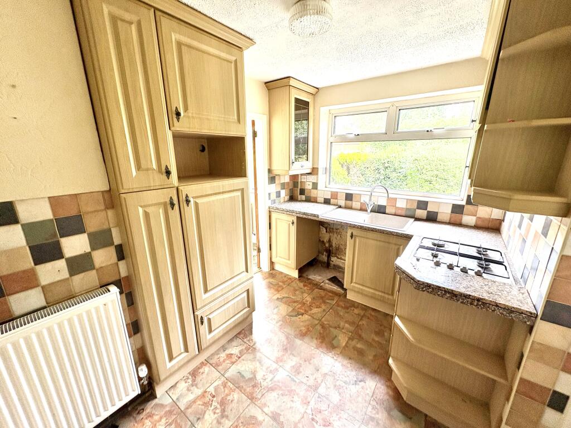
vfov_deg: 85.7
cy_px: 214
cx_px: 286
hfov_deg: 102.1
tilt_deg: -14.3
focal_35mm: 14
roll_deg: +0.1
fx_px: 231
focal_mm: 2.22
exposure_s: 1/99
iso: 125
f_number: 2.2
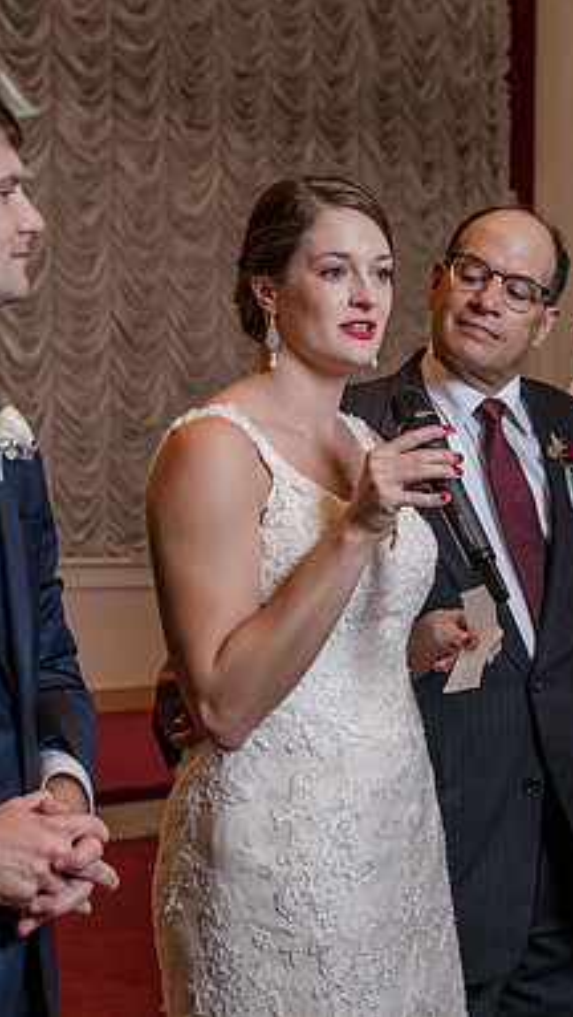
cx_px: 360
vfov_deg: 28.9
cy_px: 486
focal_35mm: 73
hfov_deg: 16.5
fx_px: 1968
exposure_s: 1/100
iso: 2000
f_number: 4
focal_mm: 40
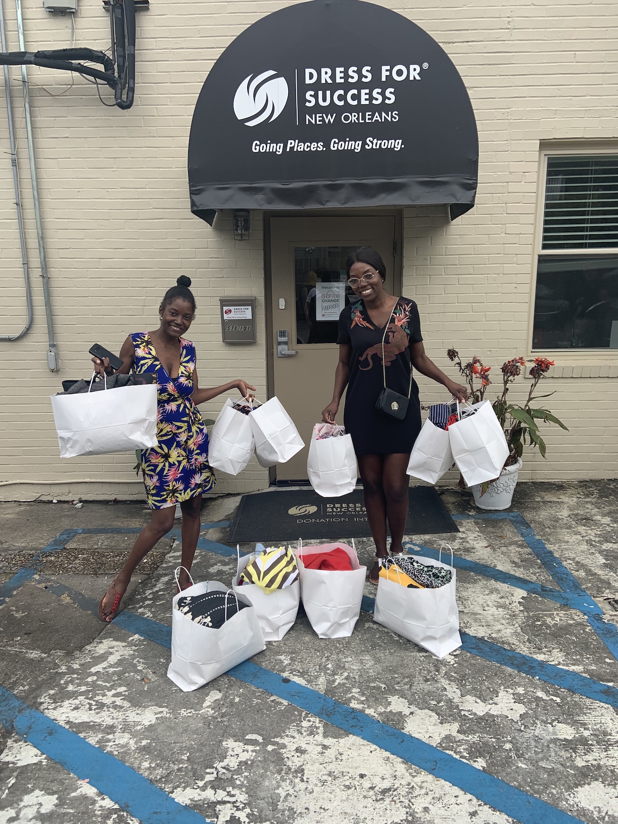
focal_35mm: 26
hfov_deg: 53.1
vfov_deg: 67.3
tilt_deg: -10.2
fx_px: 619
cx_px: 309
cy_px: 412
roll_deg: +1.1
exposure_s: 1/856
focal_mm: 4.25
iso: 25
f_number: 1.8
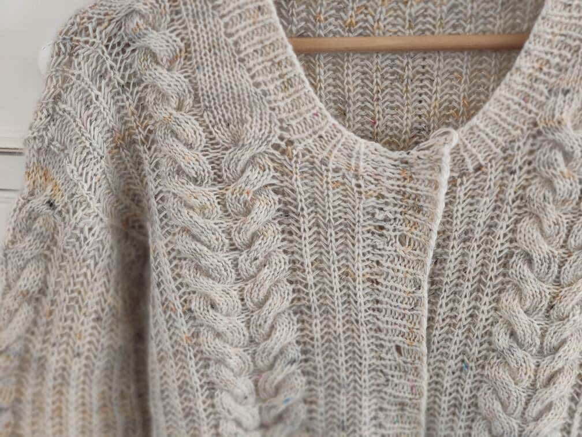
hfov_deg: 45.8
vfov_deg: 35.1
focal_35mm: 41
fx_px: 689
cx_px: 291
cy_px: 218
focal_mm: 8.16
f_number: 2
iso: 300
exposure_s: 1/100
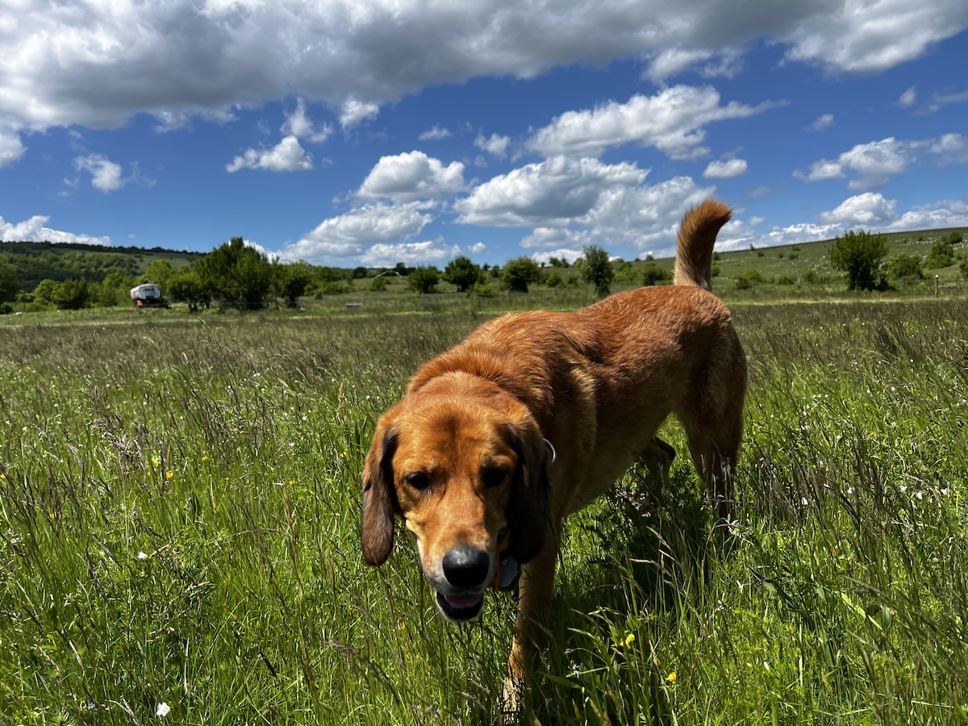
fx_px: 727
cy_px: 363
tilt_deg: -7.3
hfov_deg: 67.3
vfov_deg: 53.1
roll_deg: +1.1
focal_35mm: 26
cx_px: 484
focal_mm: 5.7
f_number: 1.5
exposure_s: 1/4630
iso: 50
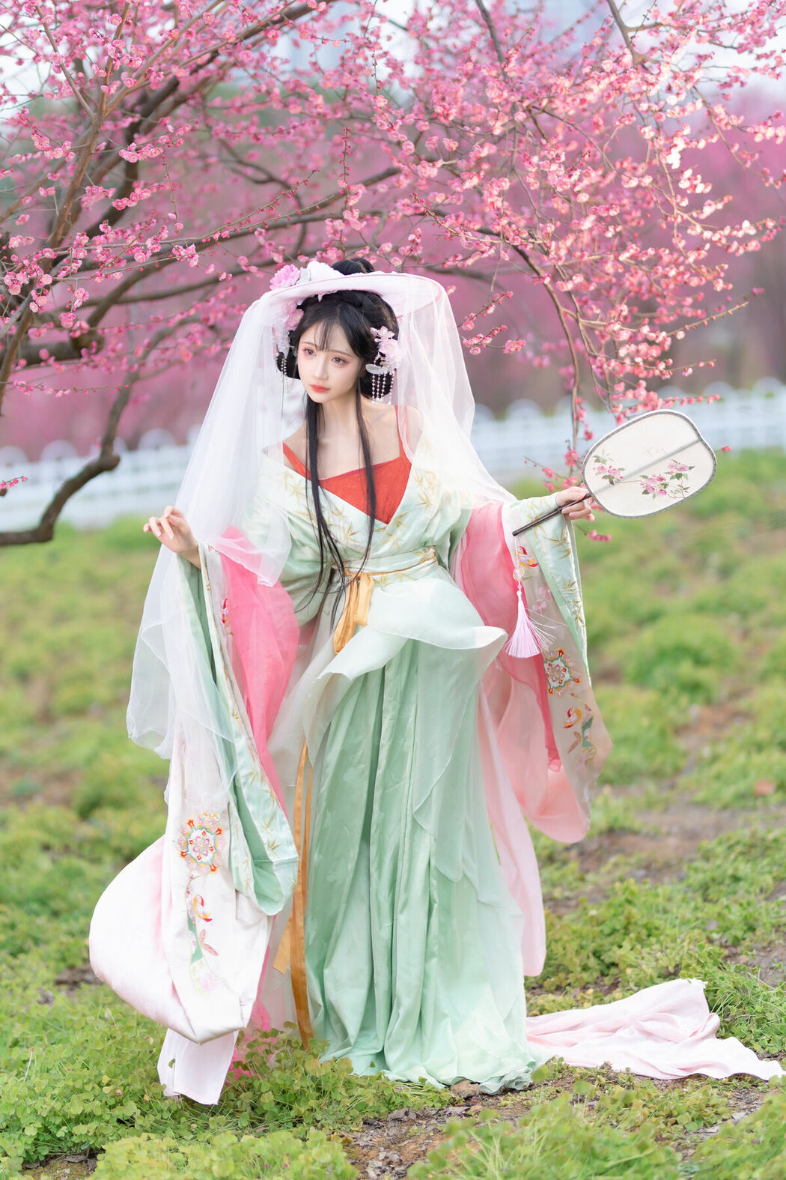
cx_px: 393
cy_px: 590
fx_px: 2784
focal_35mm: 85
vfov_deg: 23.9
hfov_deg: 16.1
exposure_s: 1/500
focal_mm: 85
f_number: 1.4
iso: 160
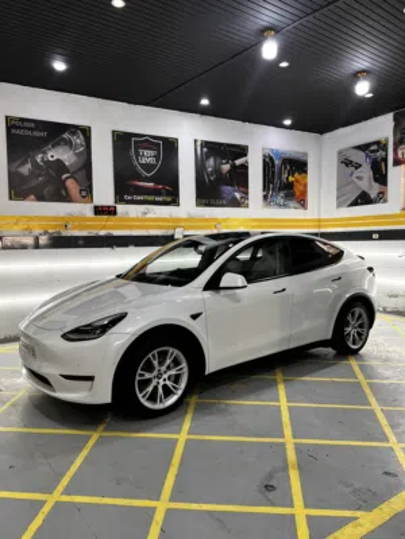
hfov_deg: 53.1
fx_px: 406
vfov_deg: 67.3
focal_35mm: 26
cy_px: 270
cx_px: 202
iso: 80
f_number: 1.5
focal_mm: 5.7
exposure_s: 1/100
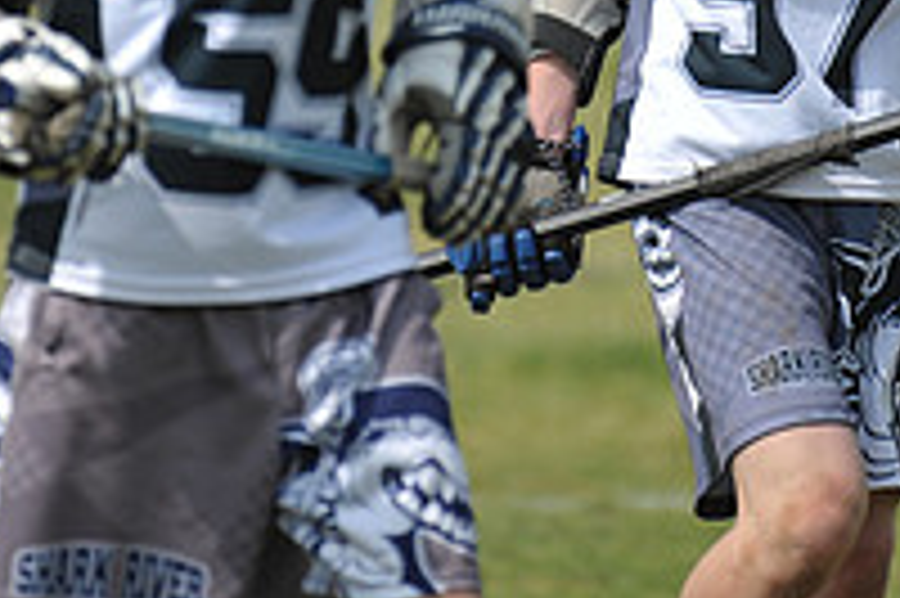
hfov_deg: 2.1
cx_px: 562
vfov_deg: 1.4
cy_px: -243
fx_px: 24679
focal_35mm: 988
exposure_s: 1/4000
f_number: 4
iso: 640
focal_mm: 340
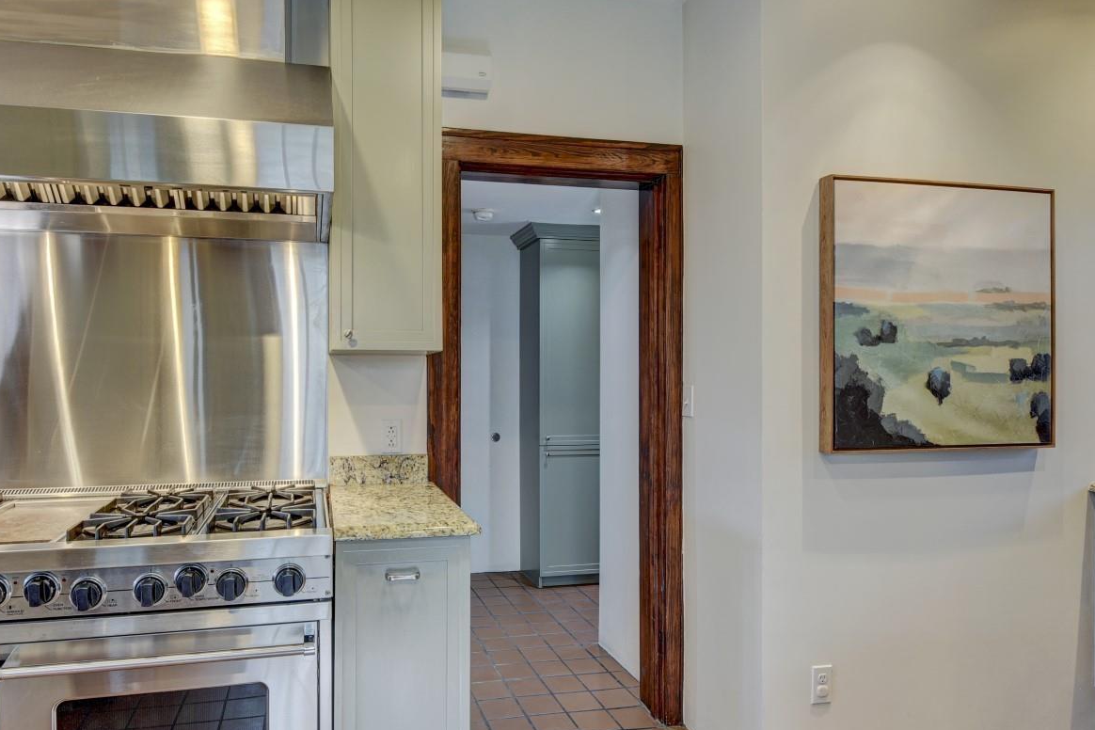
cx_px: 456
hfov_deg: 56.9
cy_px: 379
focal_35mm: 33
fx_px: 1004
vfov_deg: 40.0
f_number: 8
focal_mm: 24
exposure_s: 1/10
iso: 400
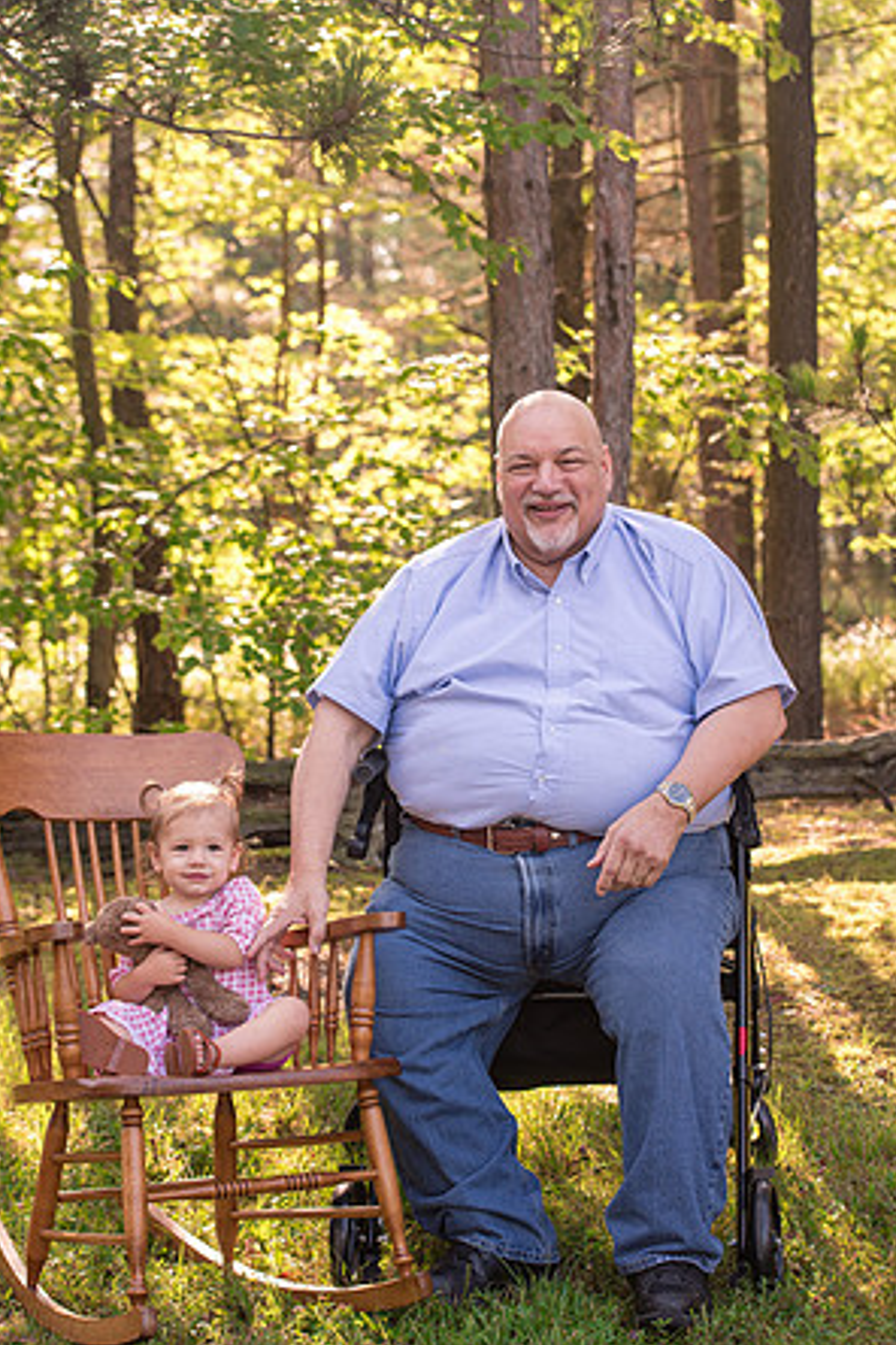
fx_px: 2650
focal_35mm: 71
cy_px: 666
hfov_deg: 19.2
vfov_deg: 28.5
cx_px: 448
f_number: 5
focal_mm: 70
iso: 400
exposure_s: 1/250
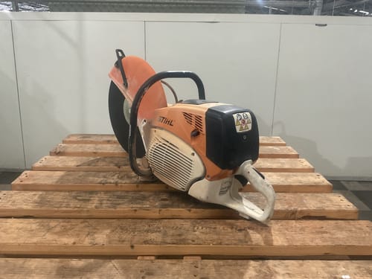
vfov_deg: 48.2
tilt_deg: -16.6
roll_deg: -1.9
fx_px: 312
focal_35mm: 29
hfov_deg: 61.7
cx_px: 186
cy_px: 140
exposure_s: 1/40
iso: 250
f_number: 1.8
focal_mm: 3
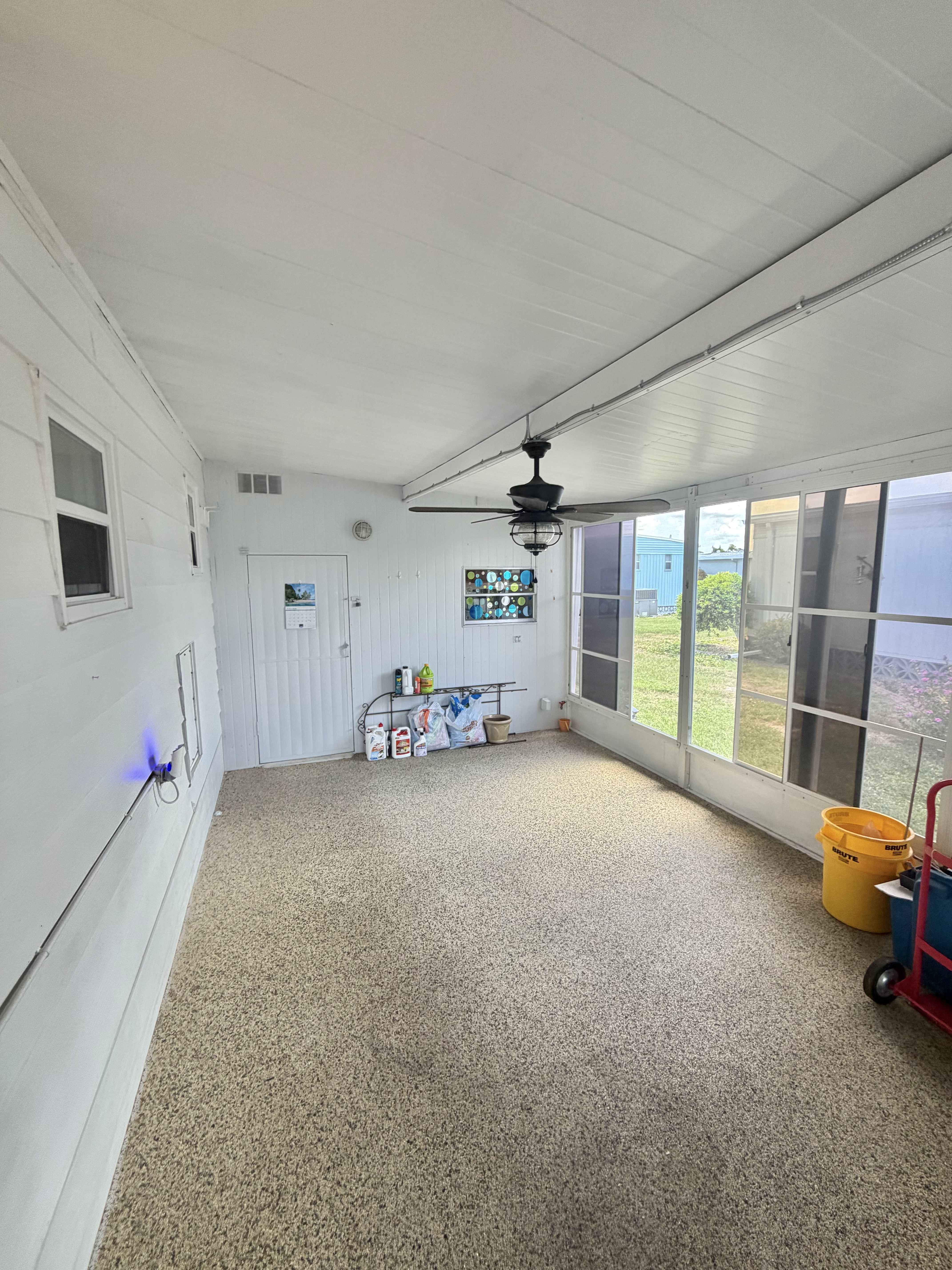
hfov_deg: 85.7
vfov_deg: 102.1
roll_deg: +1.0
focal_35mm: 14
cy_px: 635
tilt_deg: -6.7
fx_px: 513
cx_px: 476
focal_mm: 2.22
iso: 125
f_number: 2.2
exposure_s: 1/120
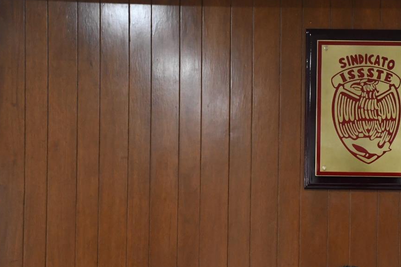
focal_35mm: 125
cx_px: 353
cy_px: 242
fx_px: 1392
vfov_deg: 10.9
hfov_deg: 16.2
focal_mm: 45
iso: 4000
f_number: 5
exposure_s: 1/100
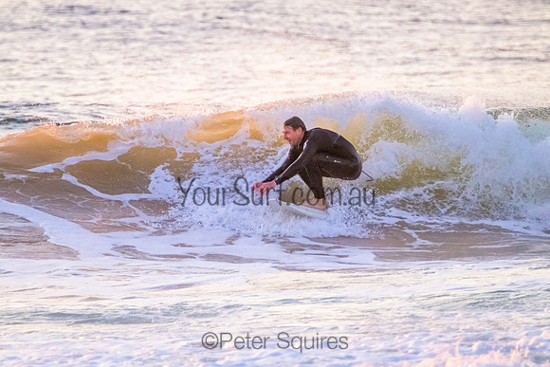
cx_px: 275
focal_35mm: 800
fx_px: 12225
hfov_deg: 2.6
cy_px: 184
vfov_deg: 1.7
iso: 11400
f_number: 11
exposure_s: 1/800
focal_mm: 800
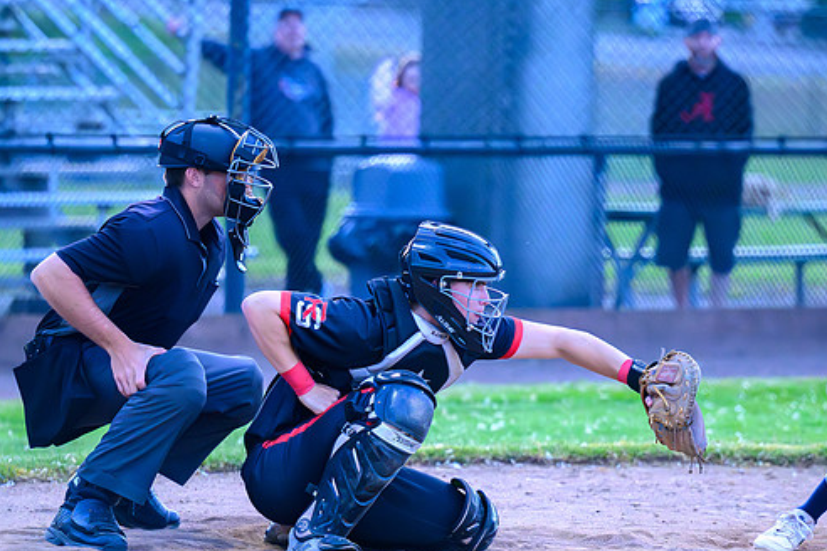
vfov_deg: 5.4
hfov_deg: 8.0
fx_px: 5880
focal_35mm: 256
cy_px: 390
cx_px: 415
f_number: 2.8
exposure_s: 1/2500
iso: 6400
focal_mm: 150
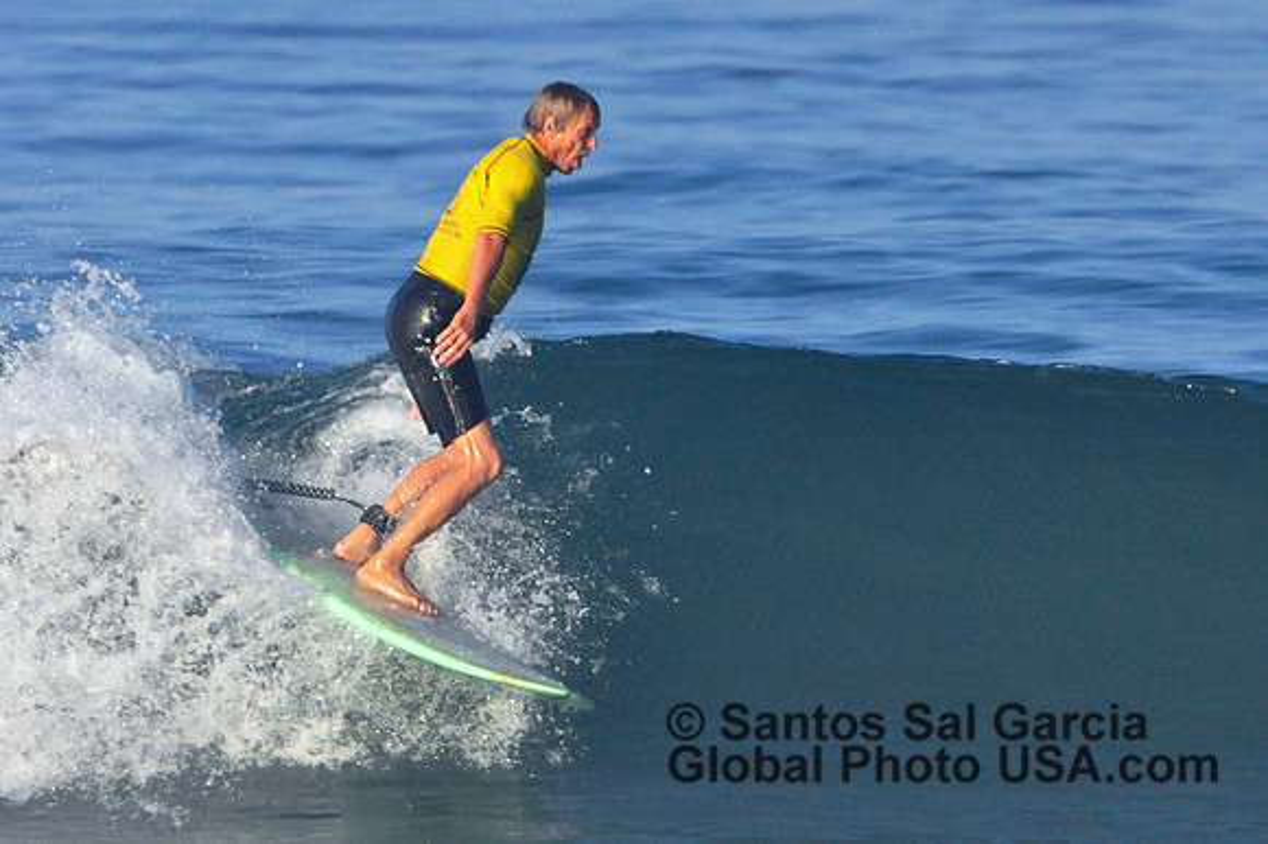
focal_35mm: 825
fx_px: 29041
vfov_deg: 1.7
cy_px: 422
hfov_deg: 2.5
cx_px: 634
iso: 1250
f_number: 9
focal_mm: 550
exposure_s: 1/2500
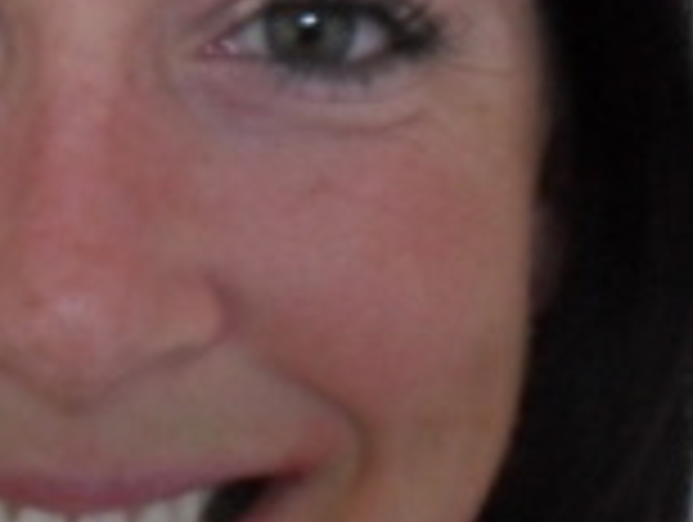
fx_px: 2326
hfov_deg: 16.8
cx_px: 94
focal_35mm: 116
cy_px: 189
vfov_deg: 12.8
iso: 400
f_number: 3.2
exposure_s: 1/10
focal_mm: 6.3
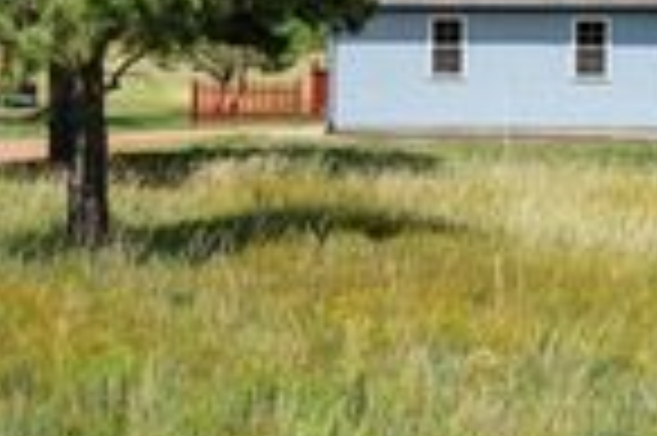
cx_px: 945
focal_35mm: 120
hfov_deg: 15.9
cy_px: -115
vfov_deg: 11.1
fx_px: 2188
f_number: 7.1
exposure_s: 1/2500
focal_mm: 35
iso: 400
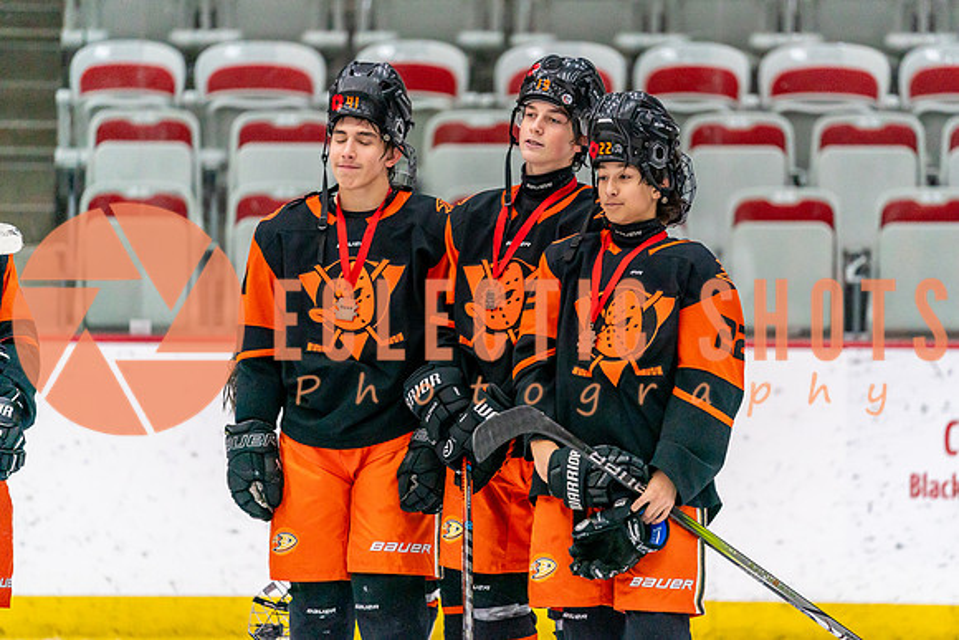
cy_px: 292
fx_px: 5788
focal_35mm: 217
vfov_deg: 6.3
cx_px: 521
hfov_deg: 9.5
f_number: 2.8
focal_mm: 200
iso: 3200
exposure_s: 1/1250
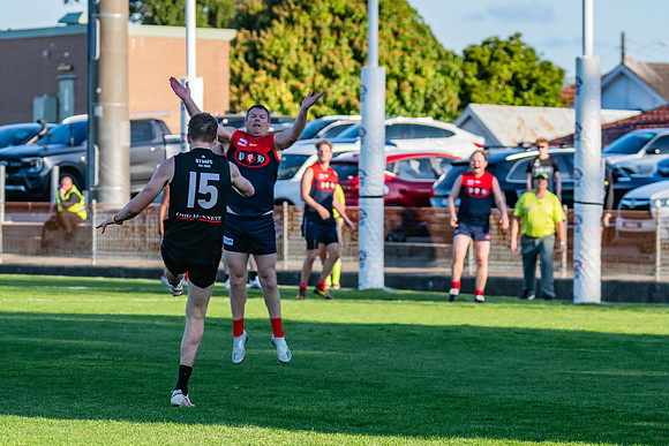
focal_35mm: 272
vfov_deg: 5.1
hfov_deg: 7.6
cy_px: 160
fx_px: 5055
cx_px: 193
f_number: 6.3
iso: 800
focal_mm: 190
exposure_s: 1/1600
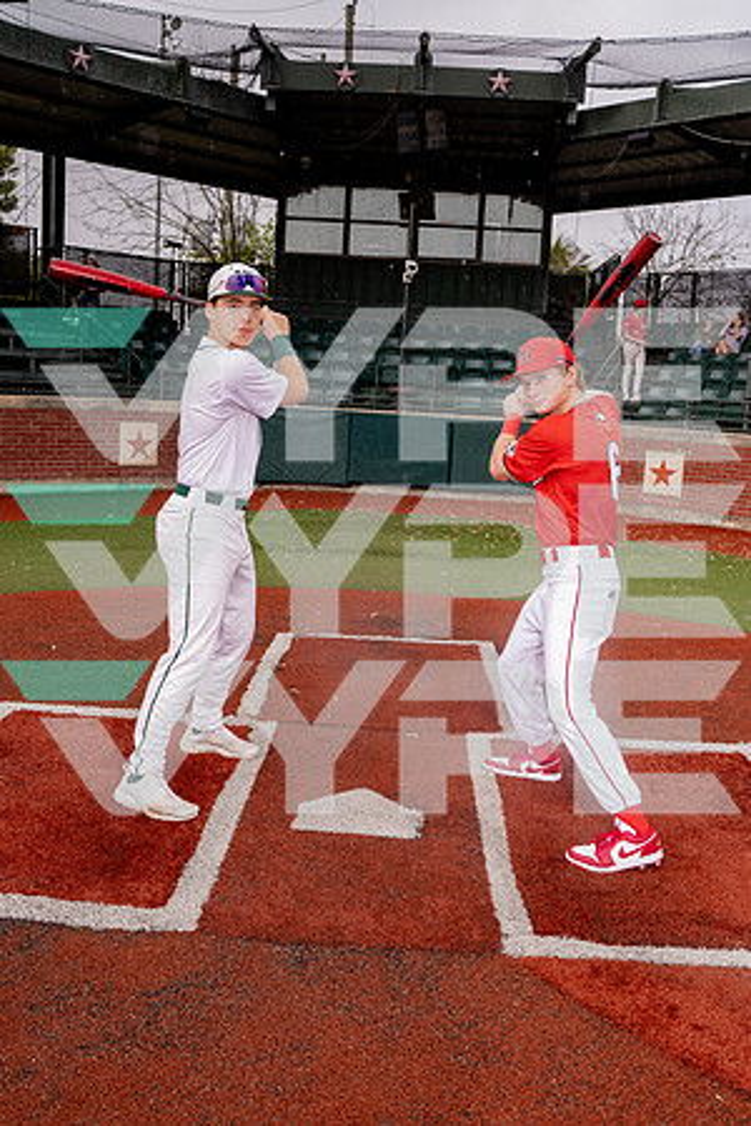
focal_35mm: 35
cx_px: 376
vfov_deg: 54.4
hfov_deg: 37.9
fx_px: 1095
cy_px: 563
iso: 800
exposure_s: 1/250
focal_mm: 35
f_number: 6.3
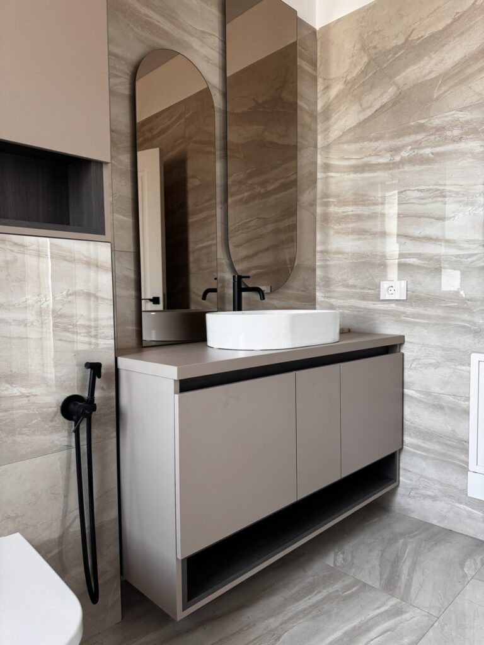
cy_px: 322
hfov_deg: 56.8
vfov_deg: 71.6
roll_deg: +0.4
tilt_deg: -2.1
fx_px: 447
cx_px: 242
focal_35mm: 24
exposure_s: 1/50
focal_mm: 6.76
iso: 250
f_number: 1.78
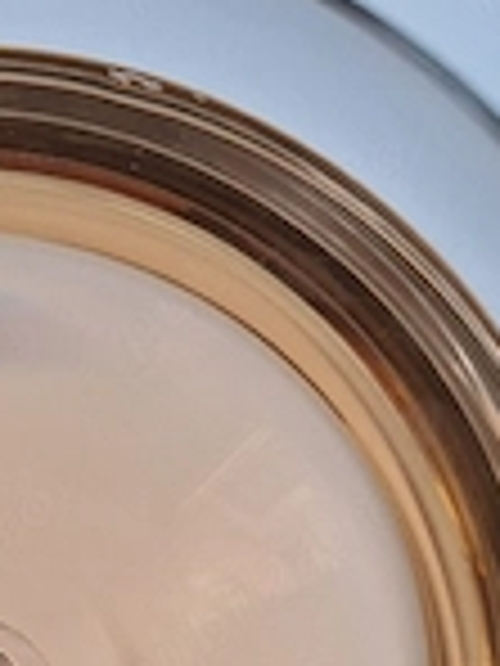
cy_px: 648
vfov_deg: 29.4
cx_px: 0
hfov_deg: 22.7
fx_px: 1194
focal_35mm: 62
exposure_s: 1/50
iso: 40
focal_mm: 5.54
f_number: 1.8
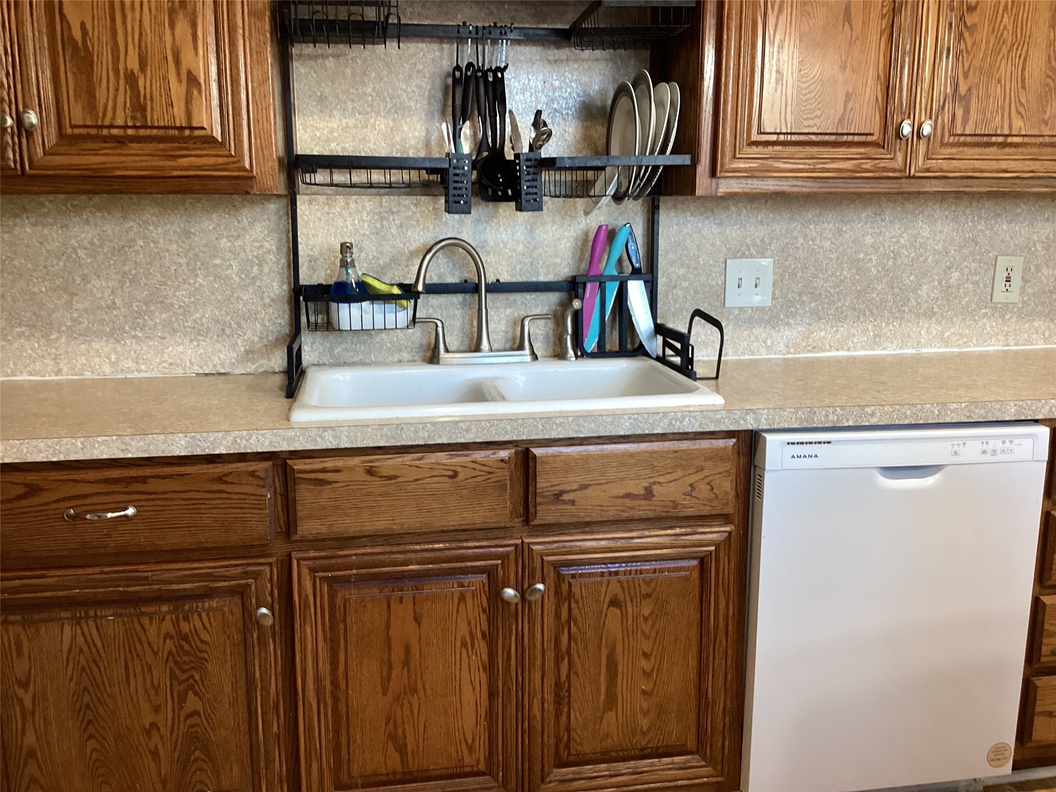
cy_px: 396
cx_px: 528
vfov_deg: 45.4
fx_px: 946
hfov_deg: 58.4
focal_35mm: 31
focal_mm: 3.3
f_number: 2.4
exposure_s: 1/60
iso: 100
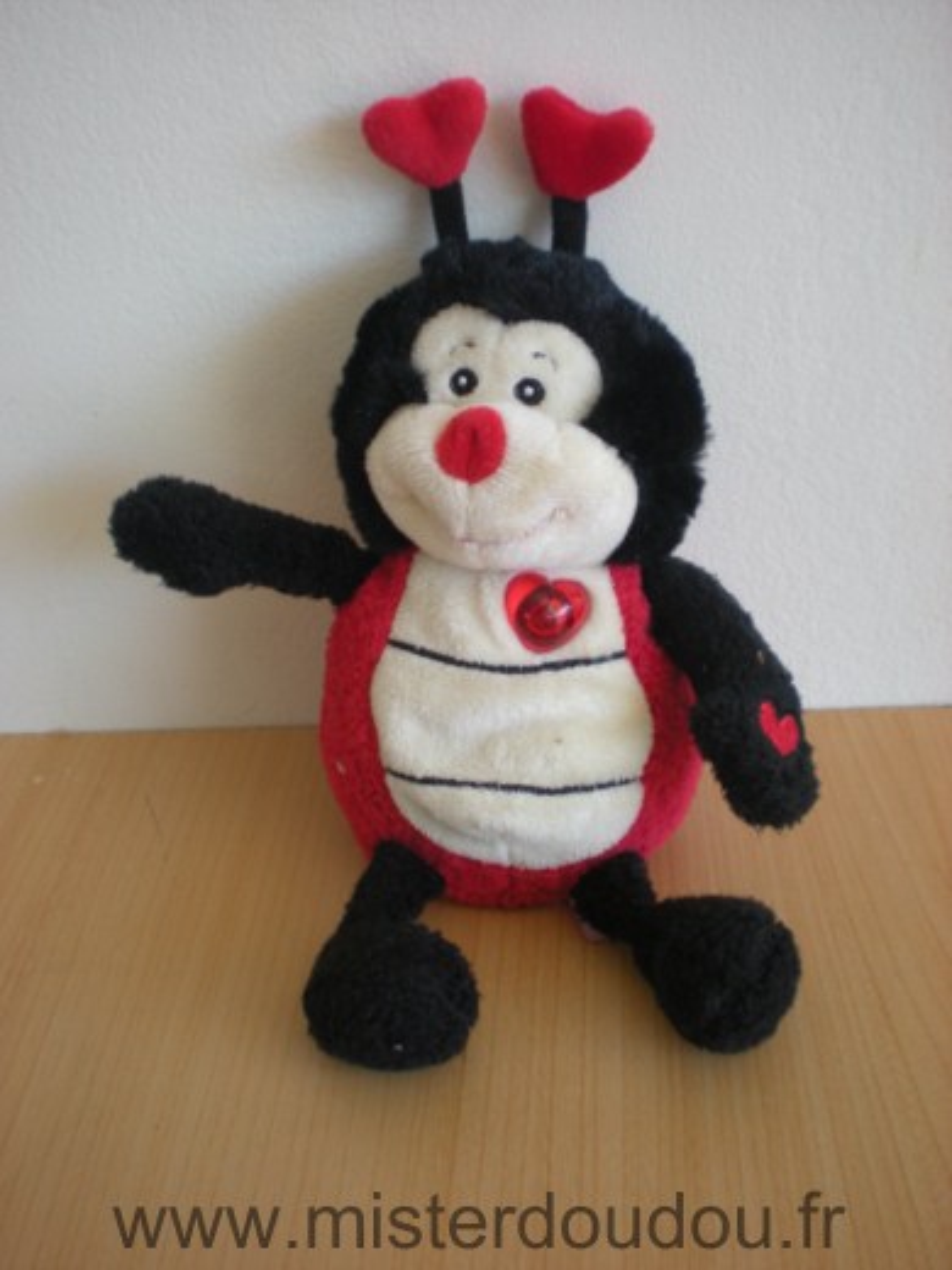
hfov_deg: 37.7
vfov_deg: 49.0
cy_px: 635
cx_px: 476
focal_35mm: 38
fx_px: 1393
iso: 64
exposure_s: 1/42.3
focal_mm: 6.3
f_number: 3.1
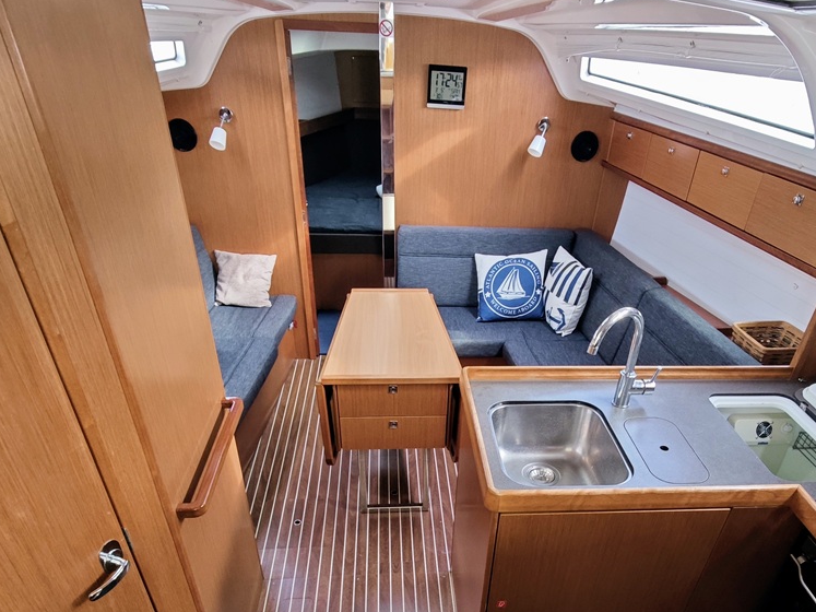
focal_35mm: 24
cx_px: 431
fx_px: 566
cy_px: 467
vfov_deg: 53.9
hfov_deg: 71.5
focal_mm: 2.16
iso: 200
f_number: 2.2
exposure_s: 1/35.6
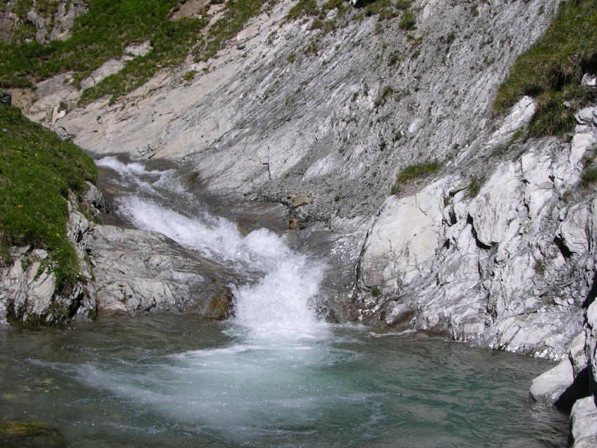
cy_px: 249
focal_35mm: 42
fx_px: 724
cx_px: 297
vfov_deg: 34.3
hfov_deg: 44.8
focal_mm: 8.9
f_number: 7.1
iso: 50
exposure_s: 1/335
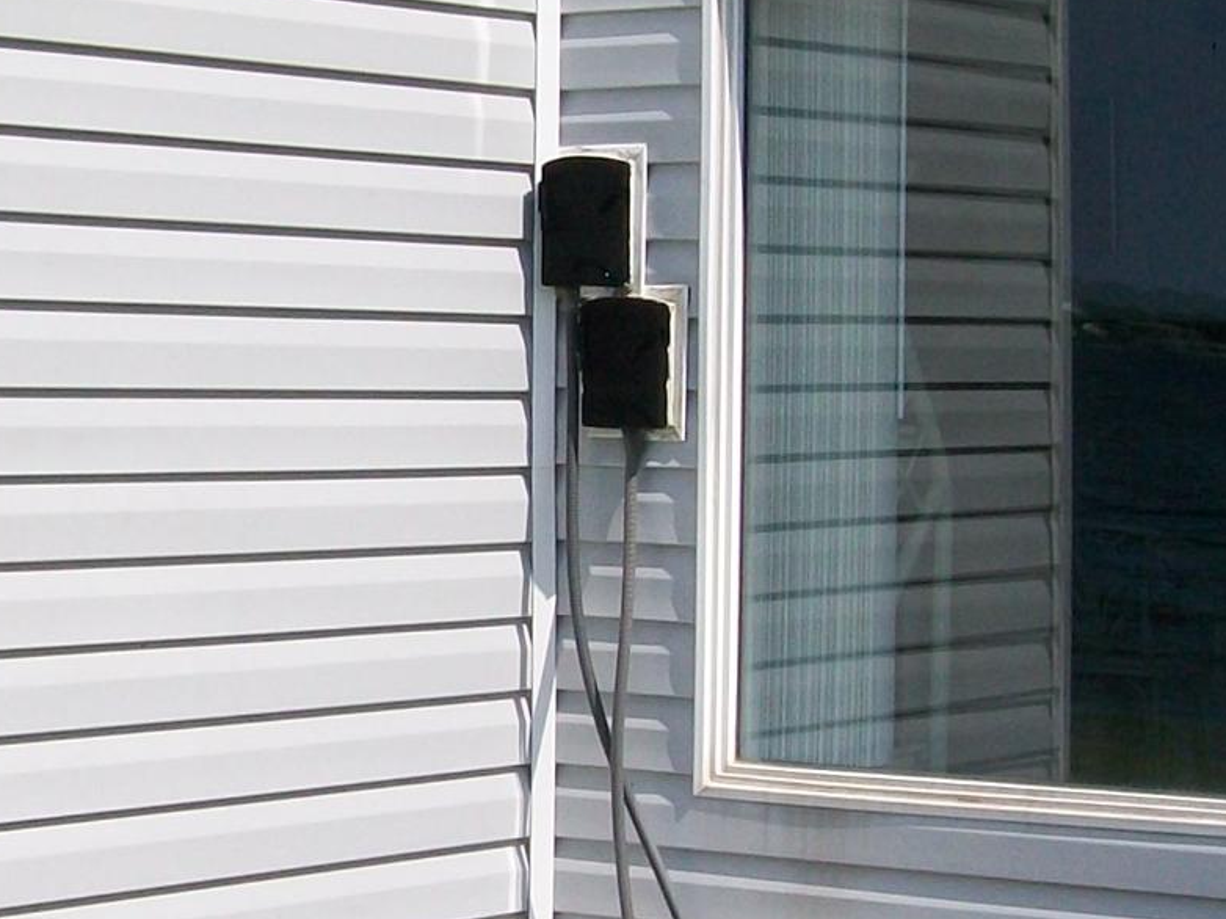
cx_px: 214
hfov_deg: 16.8
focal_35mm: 116
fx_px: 4107
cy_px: 544
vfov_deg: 12.8
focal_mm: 6.1
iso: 64
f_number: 4.9
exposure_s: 1/640
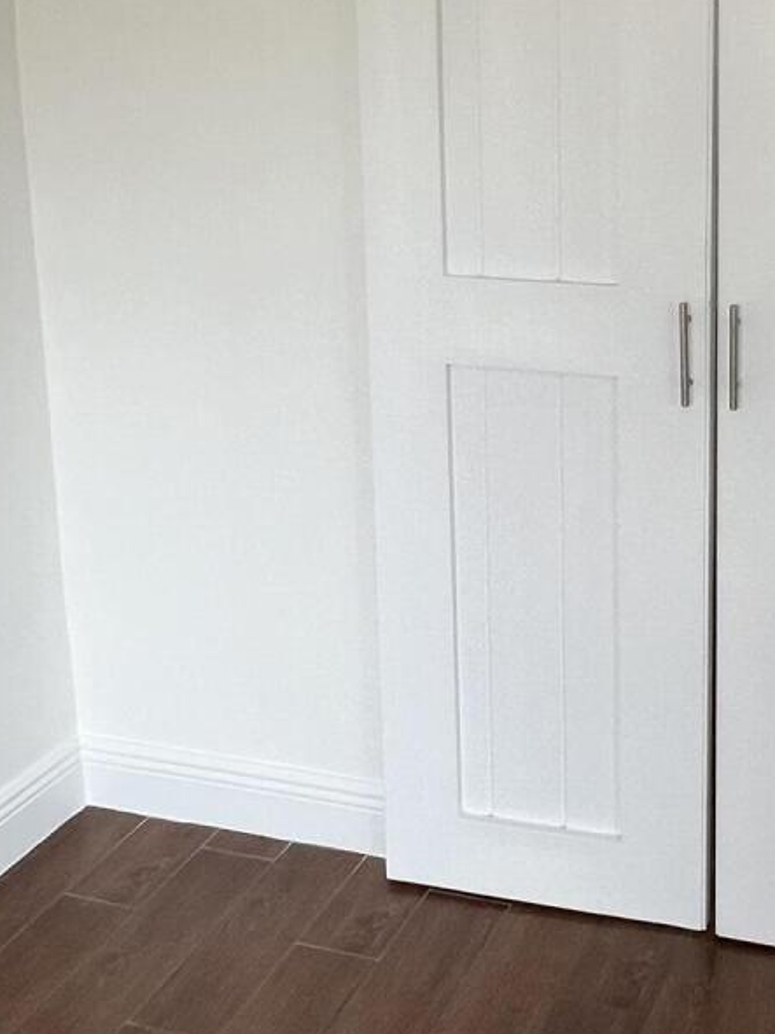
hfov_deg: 32.0
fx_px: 1314
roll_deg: -0.4
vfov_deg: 41.9
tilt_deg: -11.8
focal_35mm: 44
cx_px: 621
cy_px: 287
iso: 50
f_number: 1.8
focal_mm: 1.57
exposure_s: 1/120
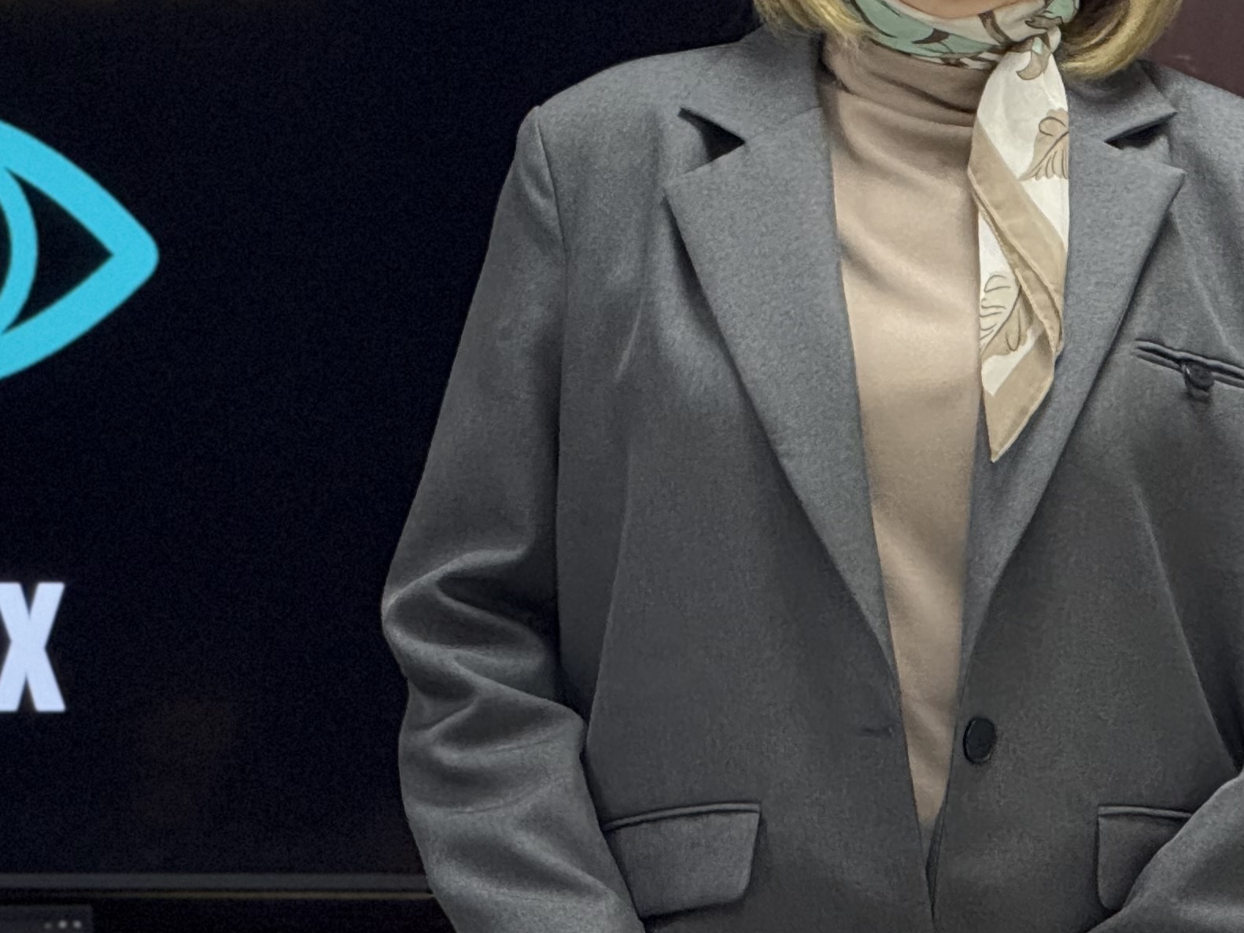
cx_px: 101
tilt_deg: +0.8
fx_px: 10998
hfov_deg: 6.5
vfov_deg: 4.9
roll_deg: +0.0
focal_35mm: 306
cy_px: 343
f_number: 2.8
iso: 640
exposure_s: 1/100
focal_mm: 15.66
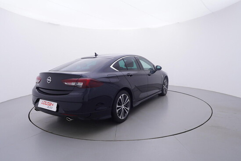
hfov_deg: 77.3
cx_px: 120
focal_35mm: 22
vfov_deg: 56.2
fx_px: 151
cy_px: 80
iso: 200
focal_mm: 15
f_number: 5
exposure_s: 1/80
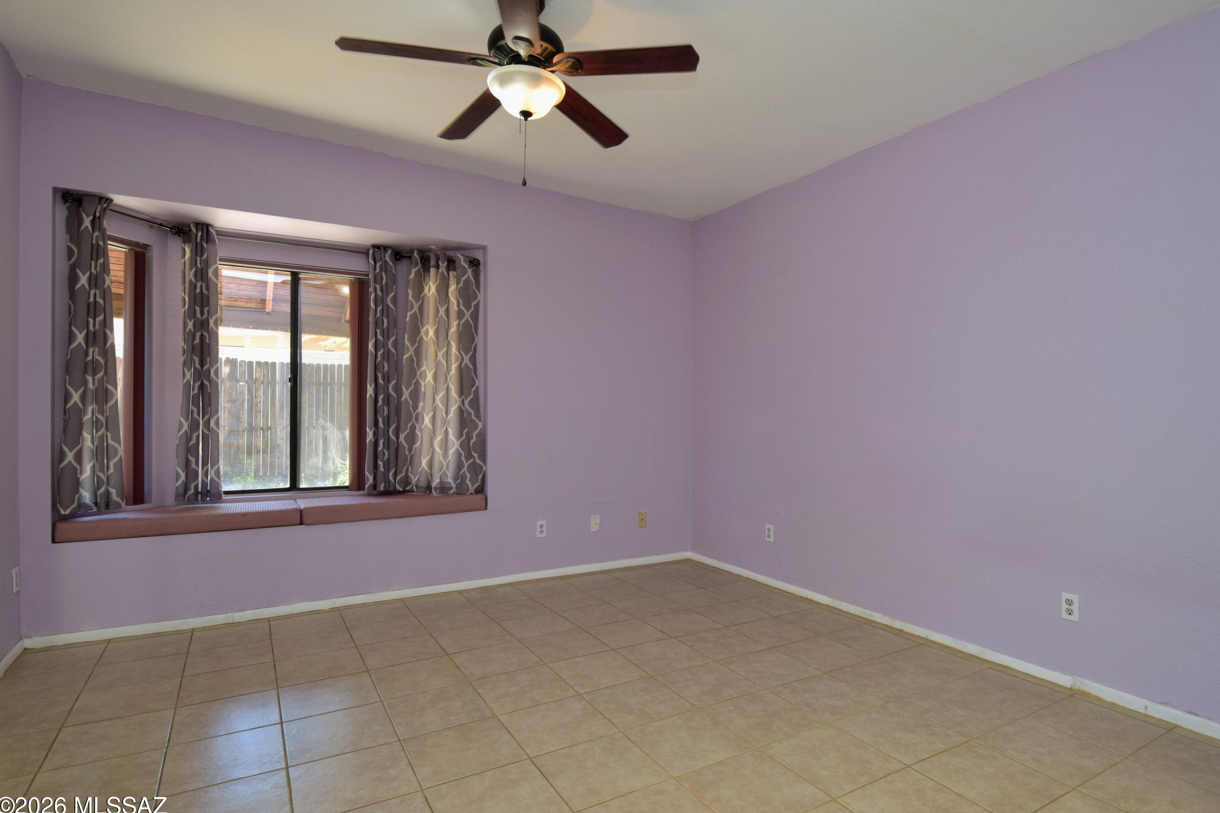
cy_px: 416
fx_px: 644
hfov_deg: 86.8
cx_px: 638
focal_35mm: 19
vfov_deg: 64.5
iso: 400
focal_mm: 12
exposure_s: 1/50
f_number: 8
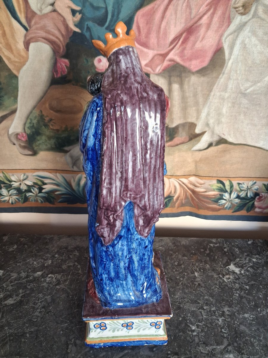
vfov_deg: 65.3
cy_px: 179
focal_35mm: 27
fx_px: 279
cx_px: 134
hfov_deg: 51.4
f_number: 1.8
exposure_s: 1/100
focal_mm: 4
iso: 250
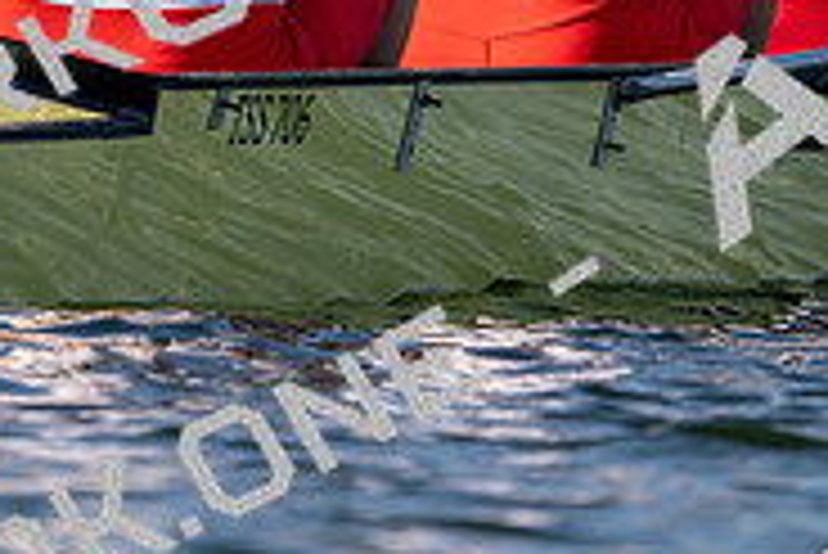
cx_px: 310
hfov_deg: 1.4
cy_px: -178
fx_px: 32823
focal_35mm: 1426
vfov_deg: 1.0
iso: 250
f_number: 6.3
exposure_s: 1/1600
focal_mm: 452
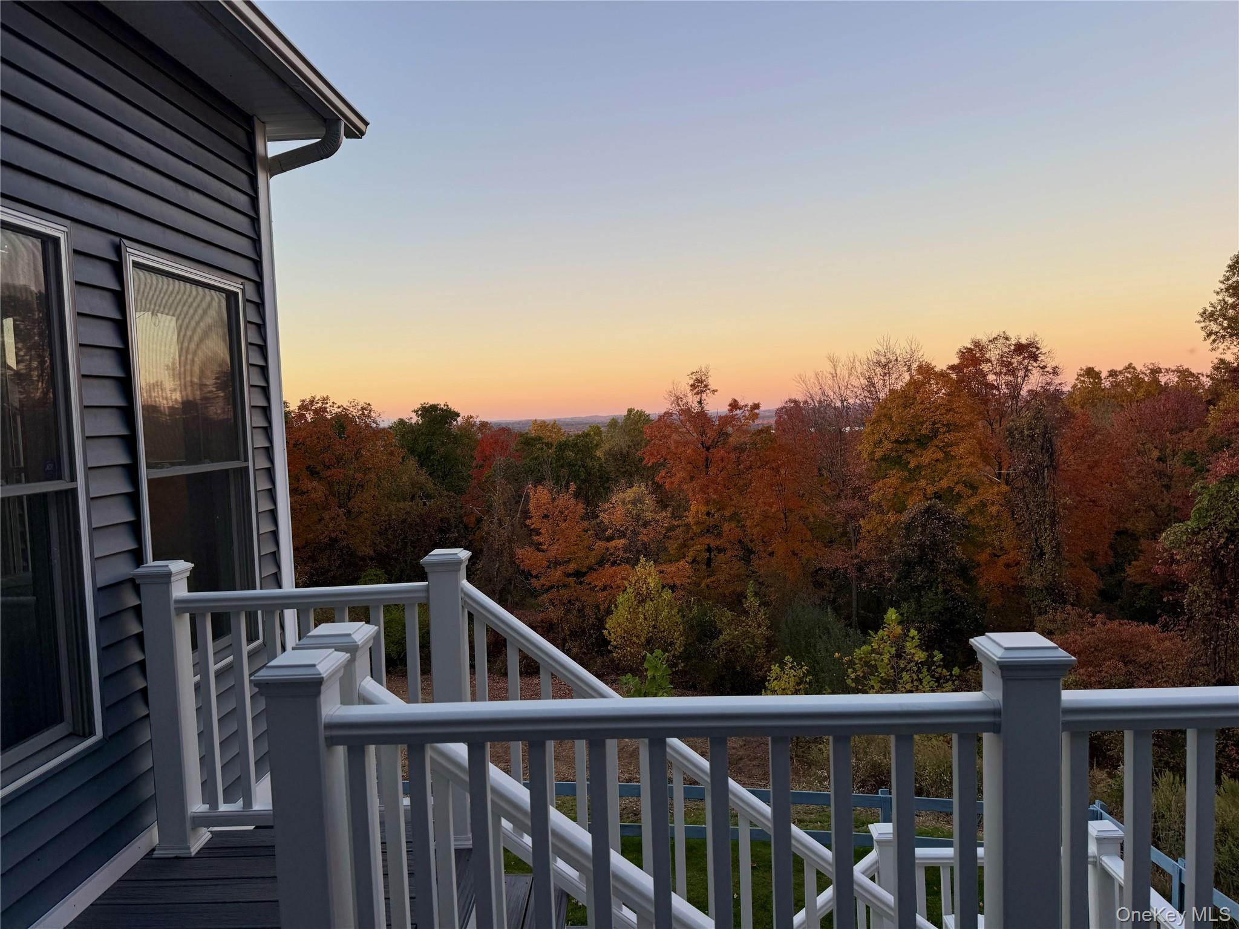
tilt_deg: -2.4
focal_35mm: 24
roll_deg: +2.1
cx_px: 620
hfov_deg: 71.6
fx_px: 859
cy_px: 464
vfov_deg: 56.8
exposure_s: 1/348
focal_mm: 6.76
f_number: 1.78
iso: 80
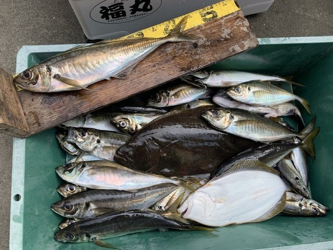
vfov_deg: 53.1
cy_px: 125
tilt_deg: -79.7
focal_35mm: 26
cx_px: 166
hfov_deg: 67.3
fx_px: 250
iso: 25
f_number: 1.8
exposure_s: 1/647
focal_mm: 4.25
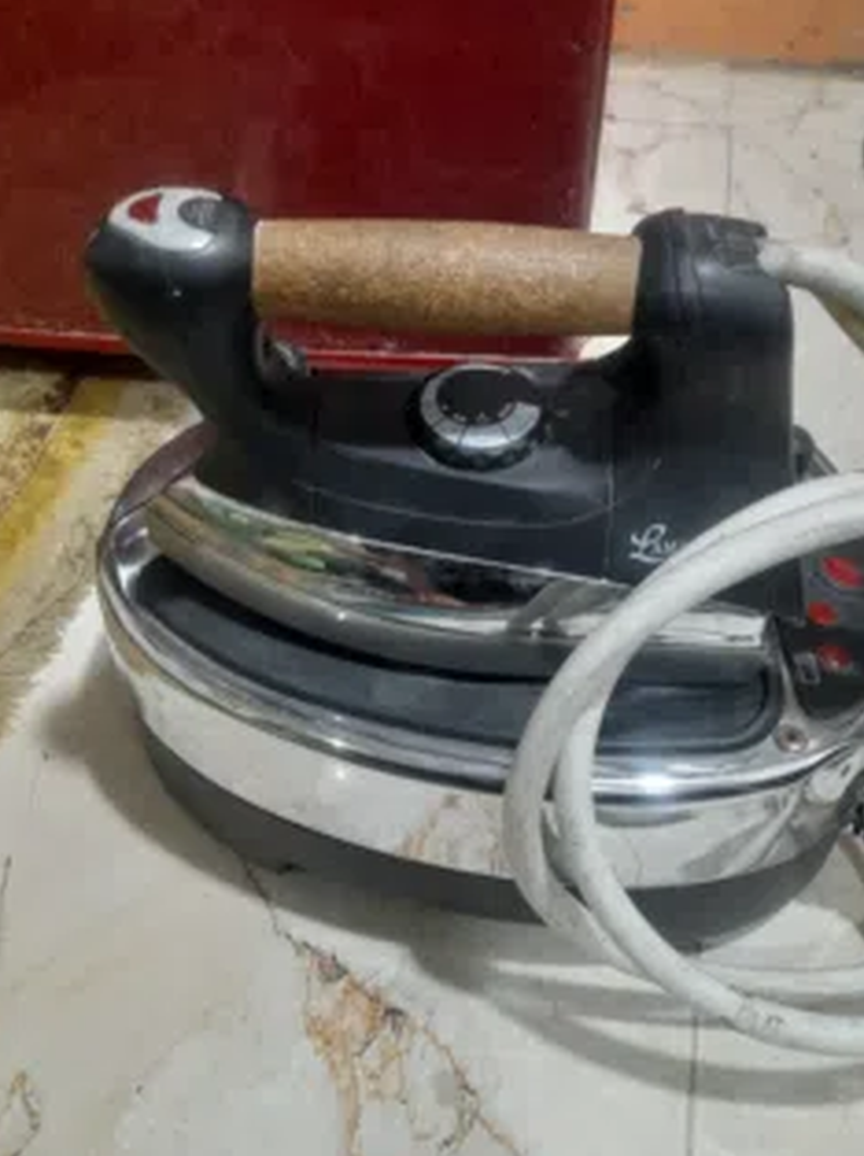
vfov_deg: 56.7
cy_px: 499
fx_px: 1067
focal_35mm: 32
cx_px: 417
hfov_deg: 44.1
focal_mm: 4.6
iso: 250
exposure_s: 1/50
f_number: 2
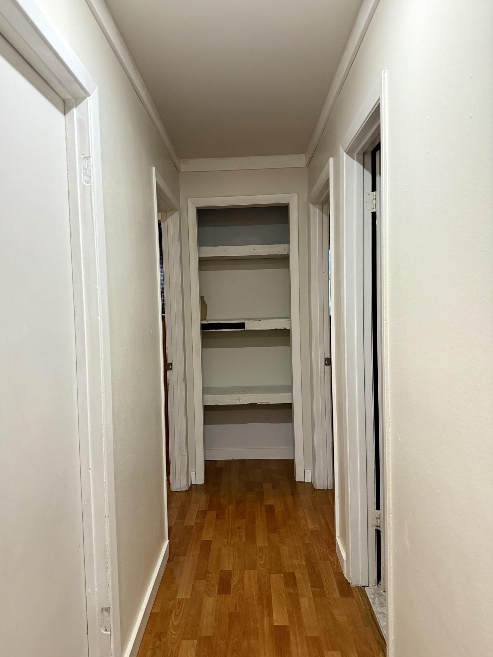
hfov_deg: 54.9
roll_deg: +0.9
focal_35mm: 25
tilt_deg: -2.4
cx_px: 237
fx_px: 475
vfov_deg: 69.4
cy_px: 323
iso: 400
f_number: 1.78
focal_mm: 6.76
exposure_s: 1/60
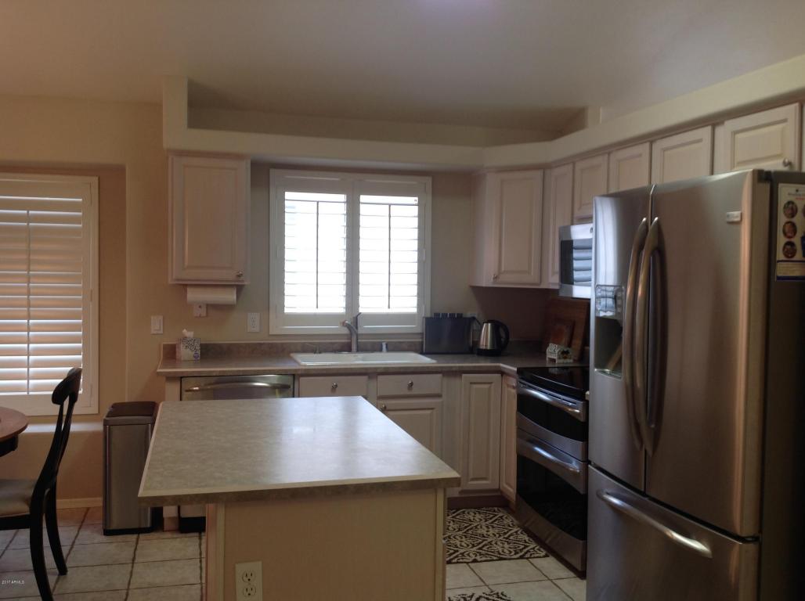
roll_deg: -0.9
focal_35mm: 35
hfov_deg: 52.7
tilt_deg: -2.2
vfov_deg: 40.6
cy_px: 300
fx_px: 813
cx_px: 402
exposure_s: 1/20
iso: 50
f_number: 2.4
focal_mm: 4.28
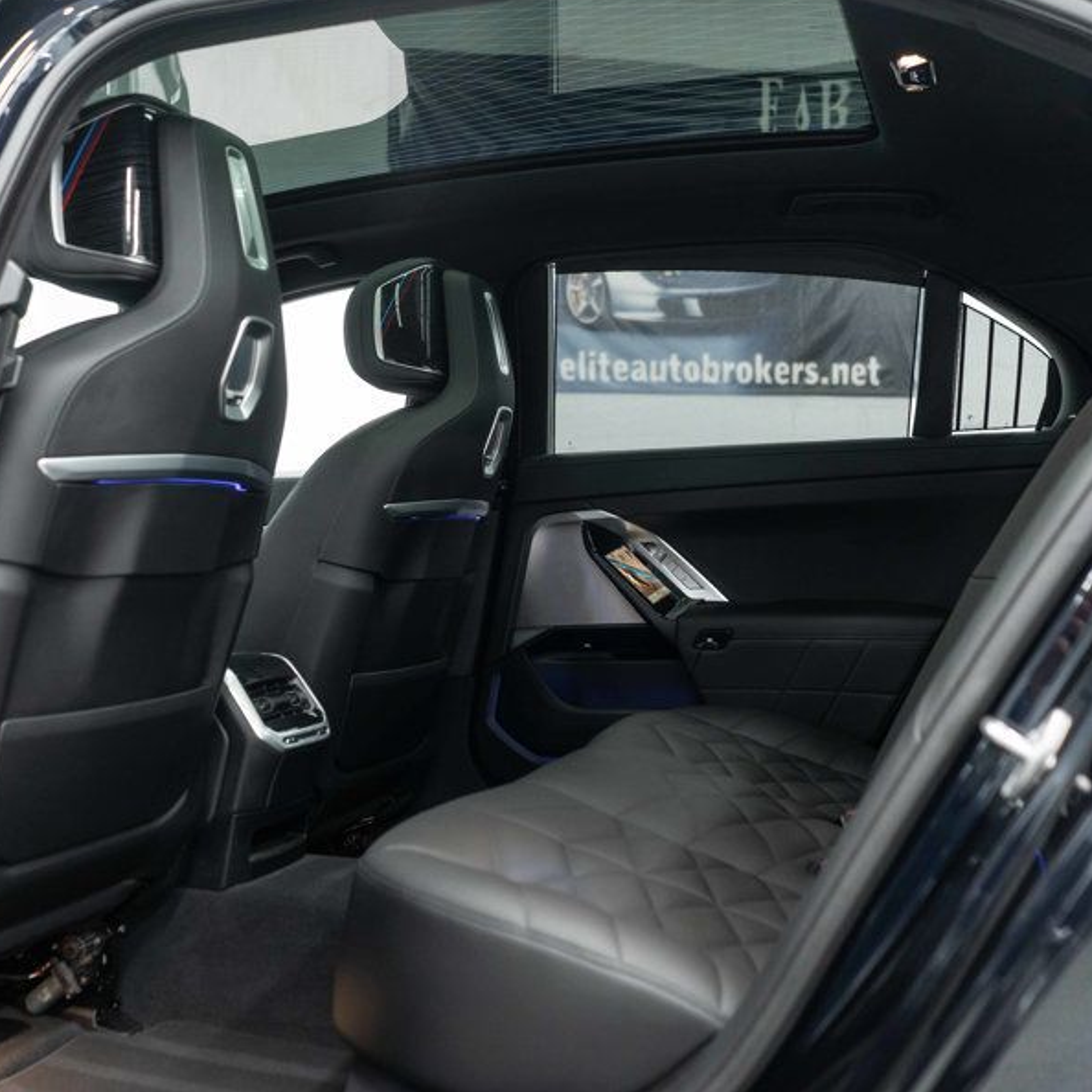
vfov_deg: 40.9
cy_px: 516
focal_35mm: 41
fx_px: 1463
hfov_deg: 40.8
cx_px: 445
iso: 1250
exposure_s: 1/50
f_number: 3.2
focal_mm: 28
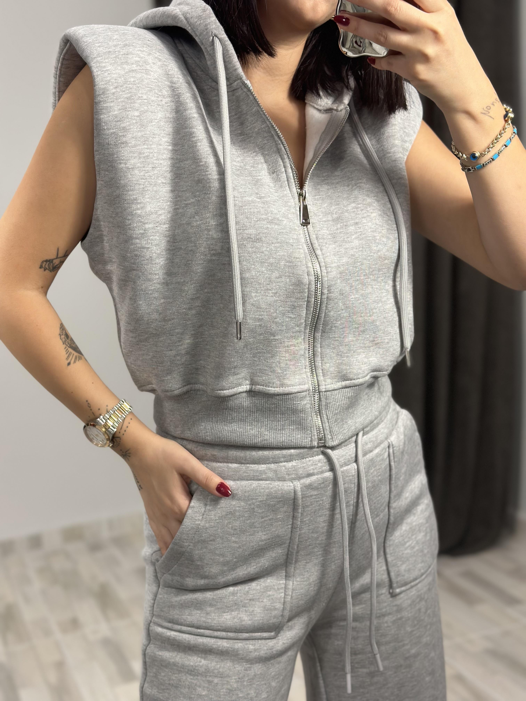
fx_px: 972
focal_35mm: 48
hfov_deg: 30.3
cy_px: 350
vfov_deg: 39.7
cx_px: 263
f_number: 1.78
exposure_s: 1/100
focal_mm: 6.86
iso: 100
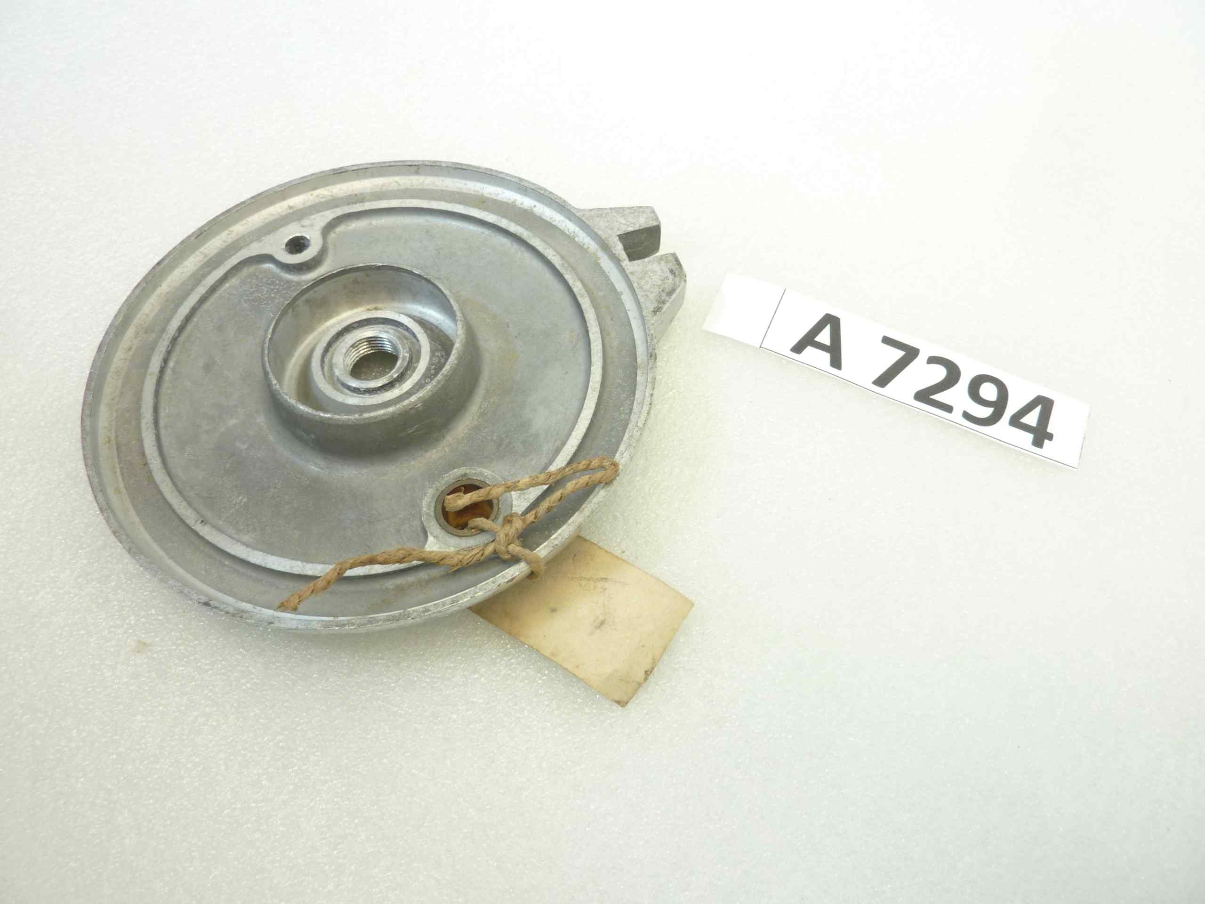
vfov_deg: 54.9
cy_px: 452
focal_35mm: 25
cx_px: 602
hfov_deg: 69.4
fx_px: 870
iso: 80
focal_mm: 4.1
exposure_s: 1/15
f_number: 3.3
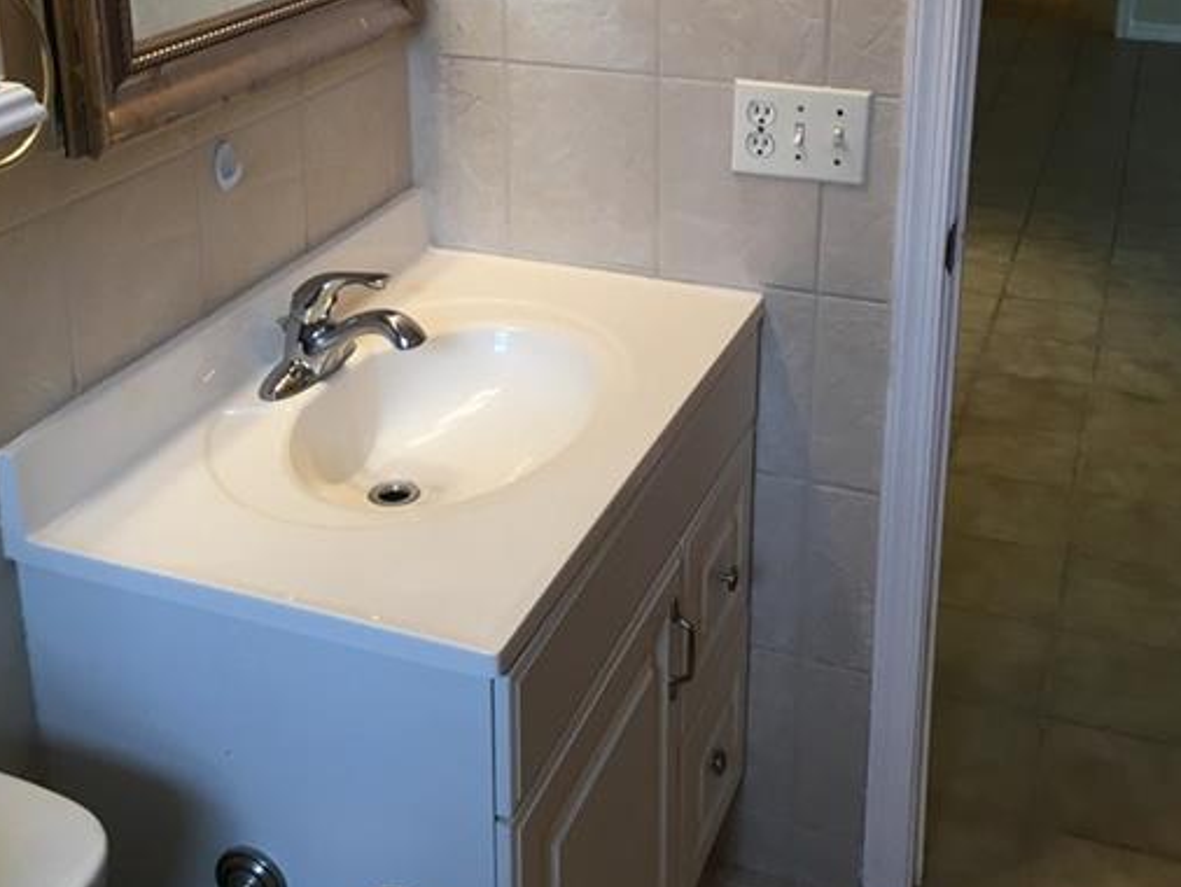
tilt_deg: -16.5
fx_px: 1502
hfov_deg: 42.9
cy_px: 168
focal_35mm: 44
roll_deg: +0.4
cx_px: 569
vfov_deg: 32.0
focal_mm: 4.15
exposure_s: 1/30
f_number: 2.2
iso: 50
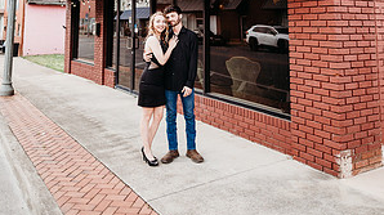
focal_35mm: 38
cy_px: -24
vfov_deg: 28.2
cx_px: 192
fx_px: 387
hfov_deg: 52.8
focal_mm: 24
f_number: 2.8
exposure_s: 1/640
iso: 250
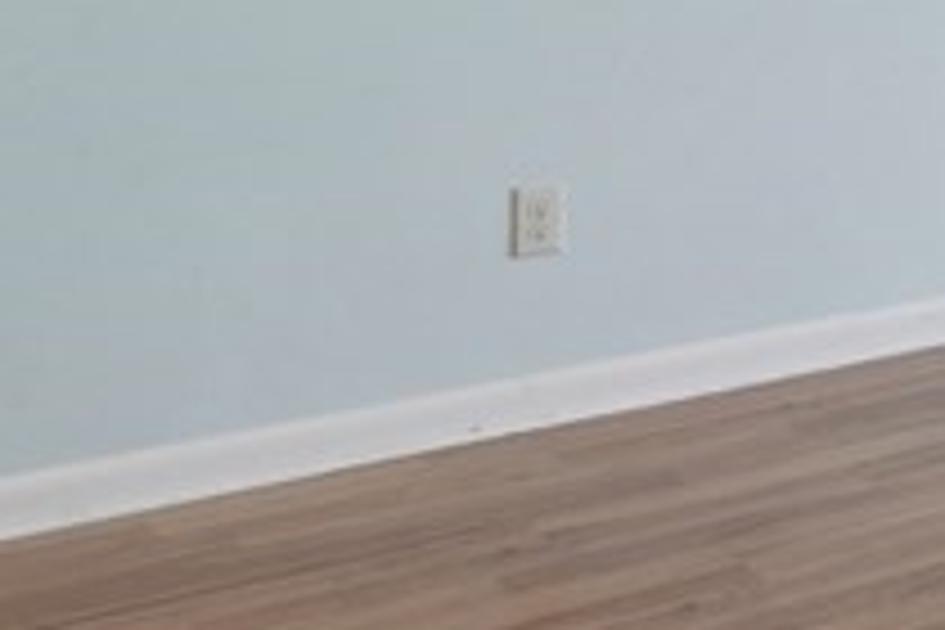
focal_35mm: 78
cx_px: 1908
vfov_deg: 16.4
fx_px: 2047
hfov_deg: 17.8
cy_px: -214
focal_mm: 16
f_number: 8
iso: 320
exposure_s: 1/30
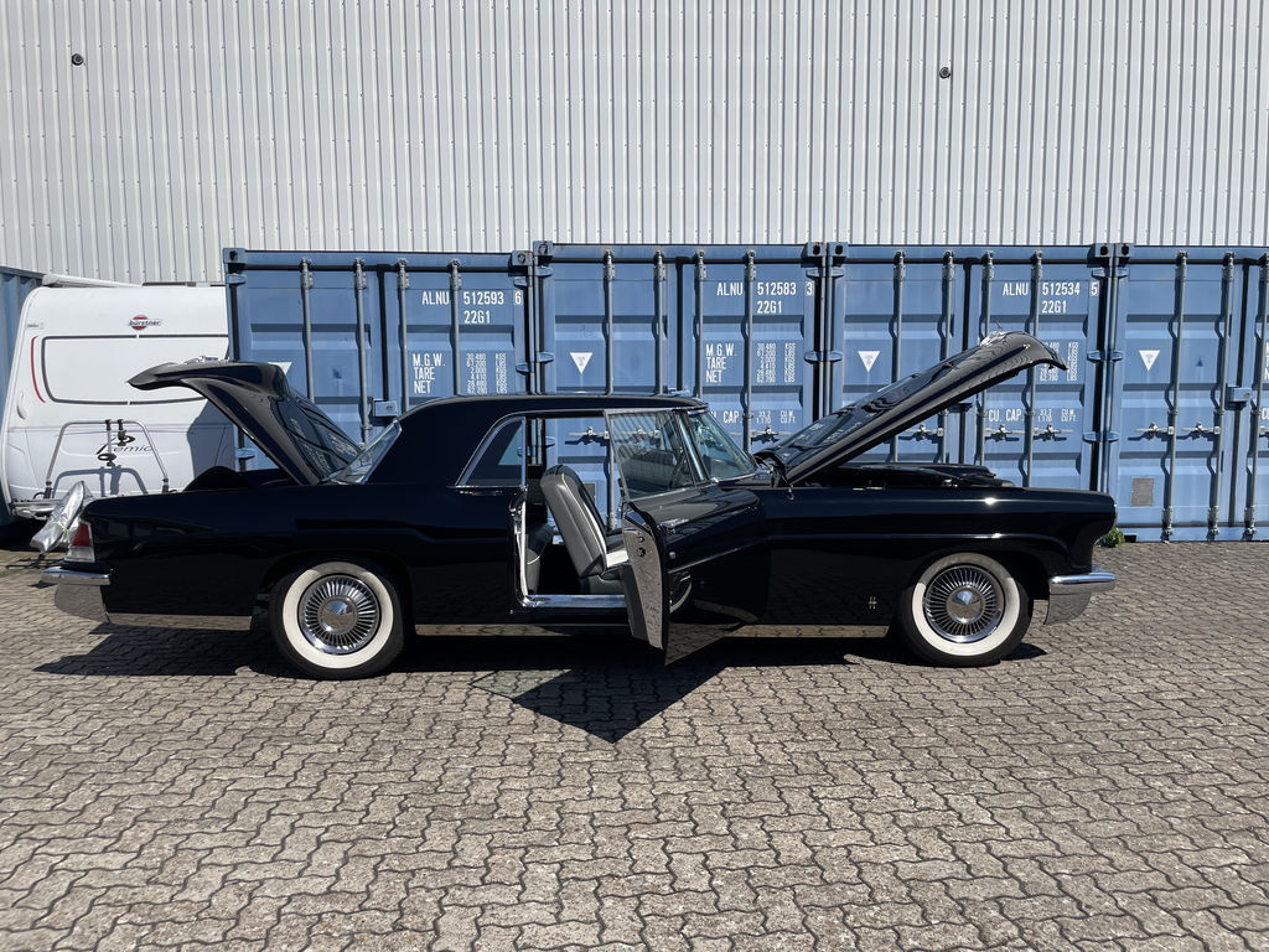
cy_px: 476
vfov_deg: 53.1
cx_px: 634
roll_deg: -0.1
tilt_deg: -5.6
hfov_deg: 67.3
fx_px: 953
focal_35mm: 26
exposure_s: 1/6135
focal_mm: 4.2
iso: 32
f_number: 1.6
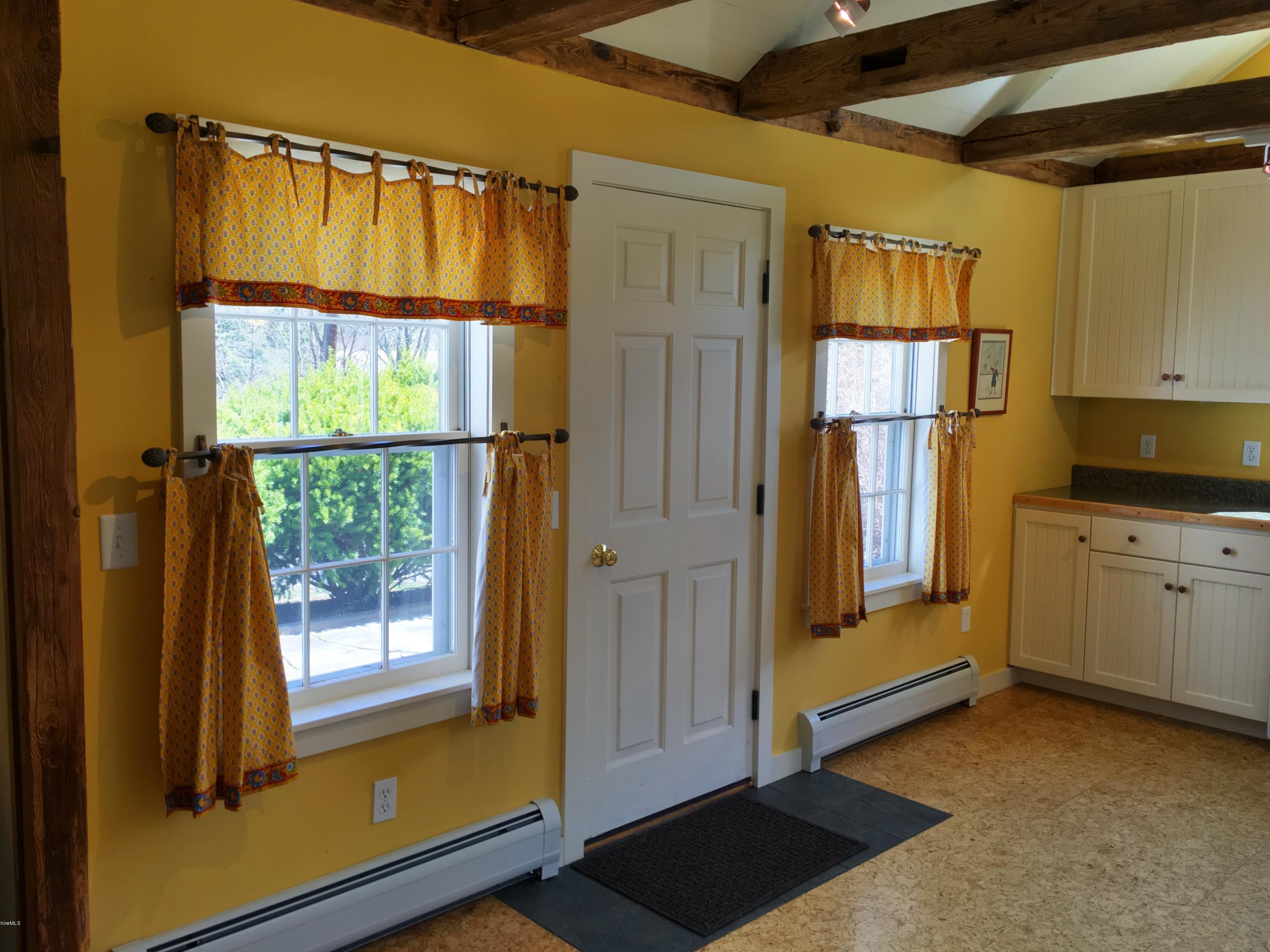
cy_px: 461
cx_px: 641
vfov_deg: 46.8
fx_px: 1101
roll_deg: -0.3
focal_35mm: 30
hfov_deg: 60.0
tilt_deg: -5.4
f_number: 2.2
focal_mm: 4.15
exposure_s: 1/180
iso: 25
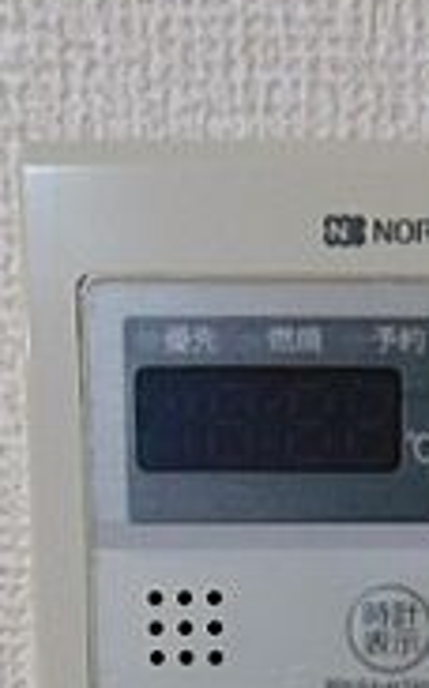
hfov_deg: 19.9
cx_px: 376
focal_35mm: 64
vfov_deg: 27.7
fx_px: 1200
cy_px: 846
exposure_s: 1/30
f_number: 3
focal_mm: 4
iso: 220
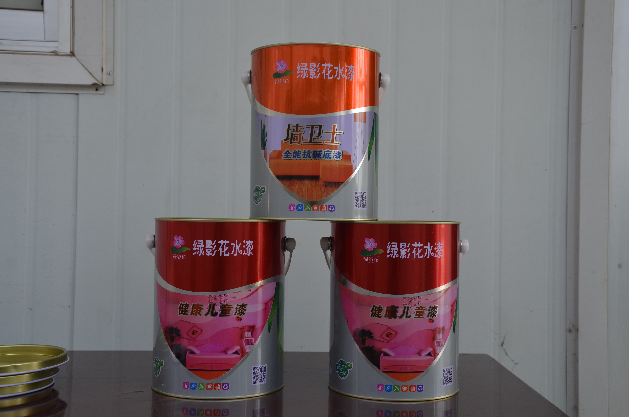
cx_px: 314
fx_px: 889
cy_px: 208
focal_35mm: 51
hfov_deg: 39.0
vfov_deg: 26.4
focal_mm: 34
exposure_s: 1/160
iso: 200
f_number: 6.3
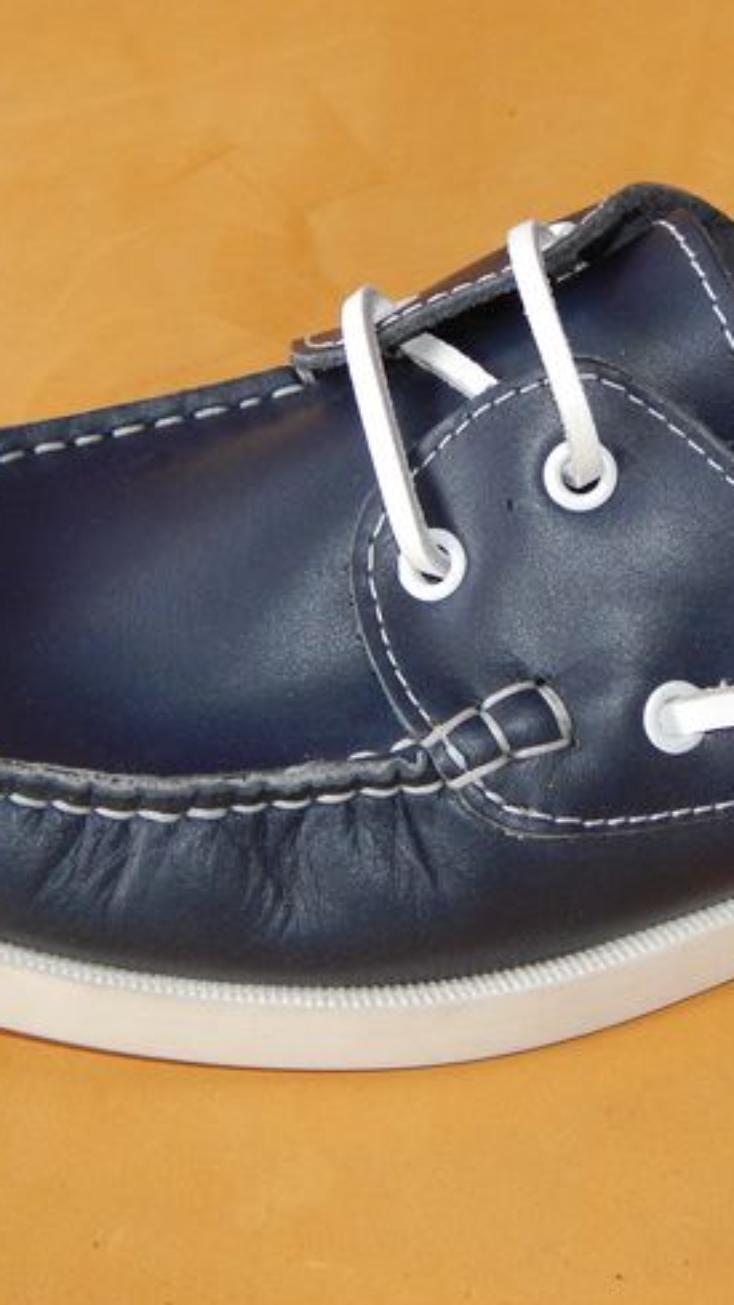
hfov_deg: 9.5
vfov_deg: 16.9
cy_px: 592
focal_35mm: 127
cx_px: 622
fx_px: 4395
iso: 200
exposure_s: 1/30
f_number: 4.2
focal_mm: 13.5
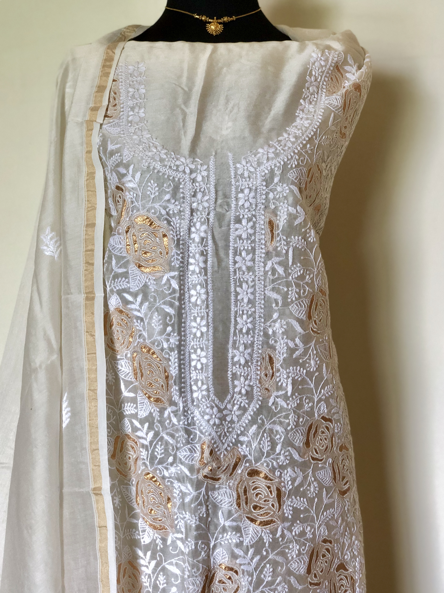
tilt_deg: -2.5
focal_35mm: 52
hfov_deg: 28.0
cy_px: 296
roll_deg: -2.4
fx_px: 890
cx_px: 222
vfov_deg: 36.8
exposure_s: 1/50
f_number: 2.4
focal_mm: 6
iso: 64
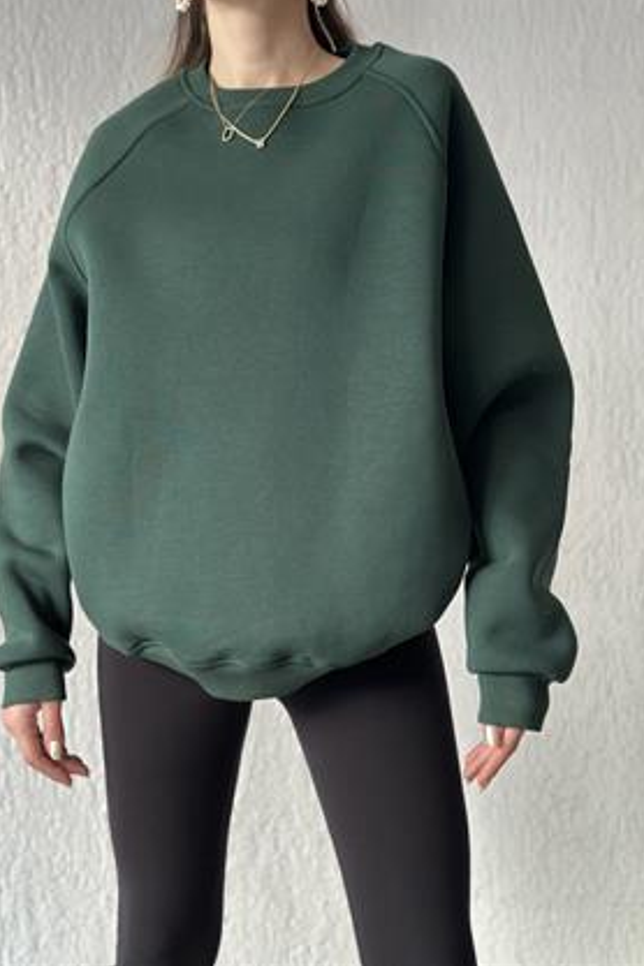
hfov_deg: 26.5
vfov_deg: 38.9
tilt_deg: -1.1
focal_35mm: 51
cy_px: 475
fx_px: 1368
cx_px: 292
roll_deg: -0.1
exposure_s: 1/60
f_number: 1.78
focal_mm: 6.86
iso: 160
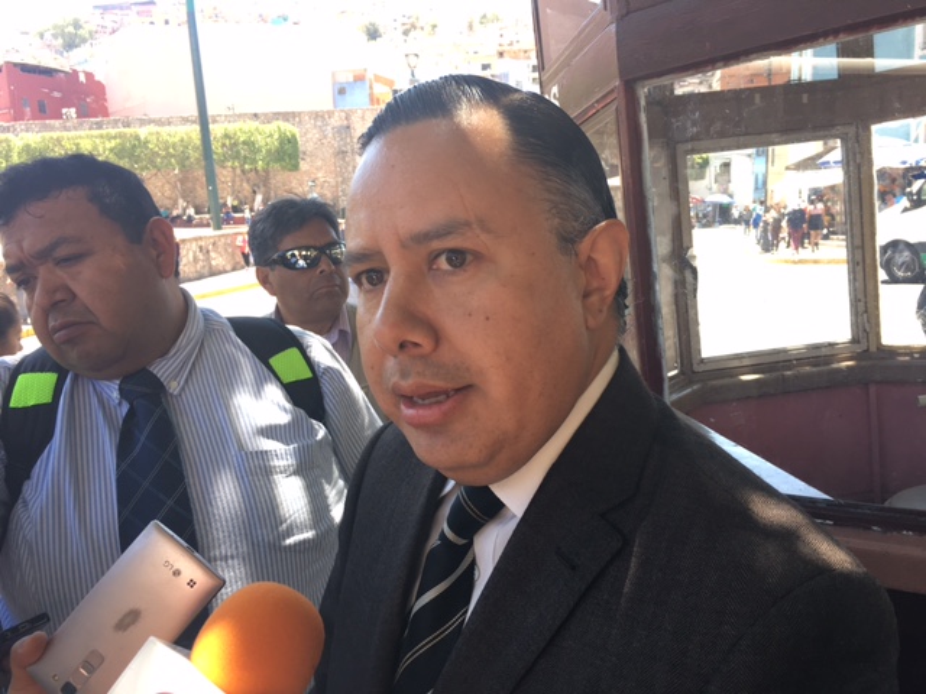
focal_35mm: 29
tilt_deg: -11.5
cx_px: 463
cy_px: 347
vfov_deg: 48.2
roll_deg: +1.8
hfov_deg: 61.7
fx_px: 776
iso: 32
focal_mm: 4.15
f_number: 2.2
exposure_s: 1/120
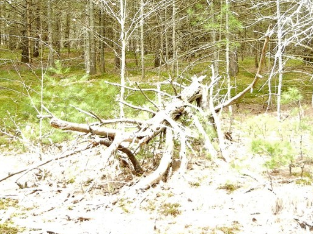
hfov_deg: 32.1
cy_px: 38
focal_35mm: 60
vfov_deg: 23.9
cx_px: 136
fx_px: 543
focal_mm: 5.4
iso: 160
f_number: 3.5
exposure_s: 1/36
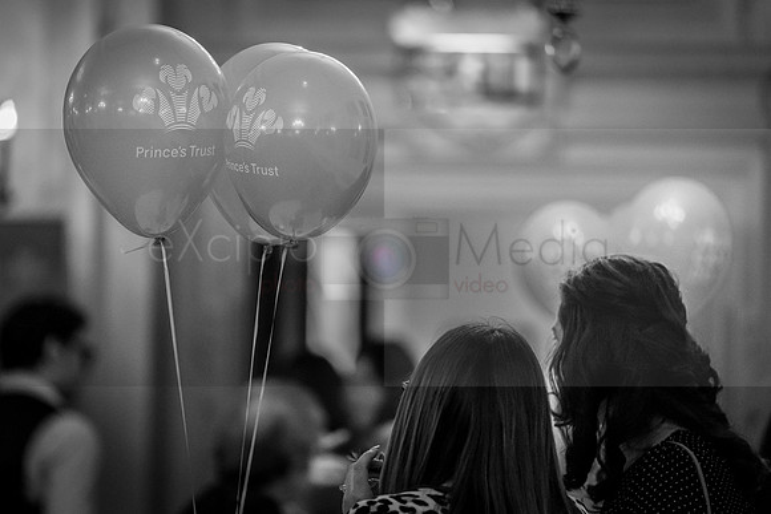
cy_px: 279
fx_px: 4646
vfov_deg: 6.3
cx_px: 353
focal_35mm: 217
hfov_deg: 9.5
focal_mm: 200
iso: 6400
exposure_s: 1/250
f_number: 2.8
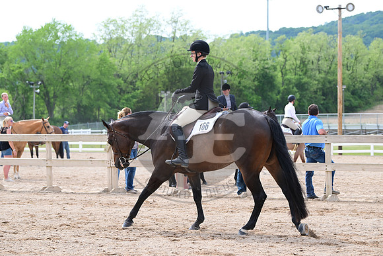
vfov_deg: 13.4
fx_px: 1085
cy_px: 128
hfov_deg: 20.0
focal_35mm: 102
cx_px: 192
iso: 800
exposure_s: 1/2000
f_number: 5
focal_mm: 102
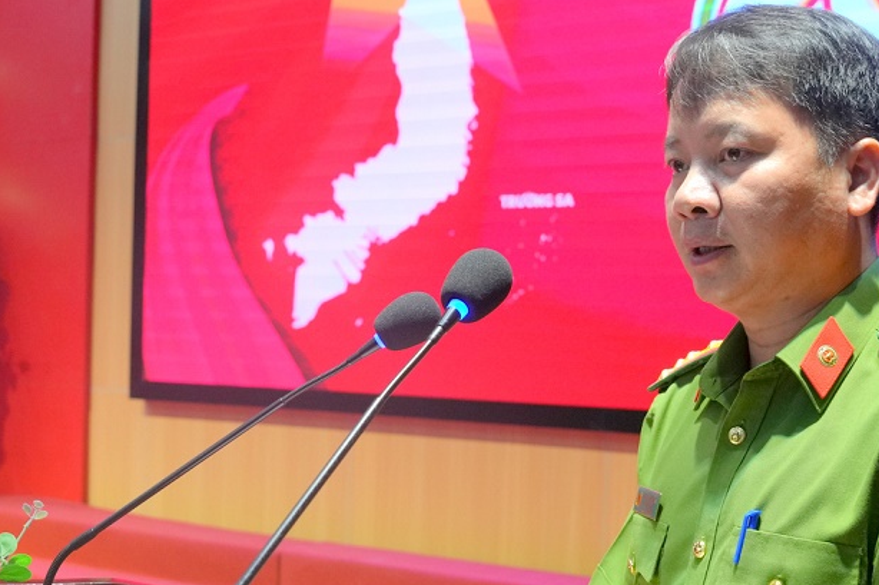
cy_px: 435
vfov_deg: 22.4
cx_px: 341
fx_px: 1465
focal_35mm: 60
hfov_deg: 33.3
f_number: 4
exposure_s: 1/160
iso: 800
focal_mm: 24
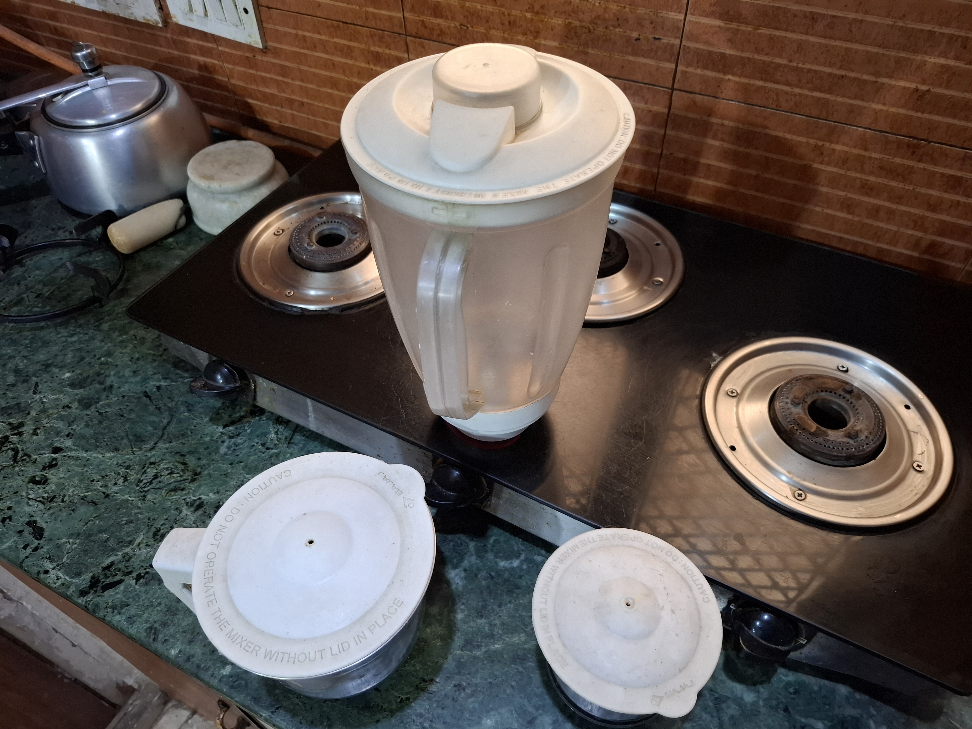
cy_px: 364
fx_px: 646
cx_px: 486
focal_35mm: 23
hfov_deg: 73.9
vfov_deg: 58.9
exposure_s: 1/33
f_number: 1.8
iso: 320
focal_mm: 5.54
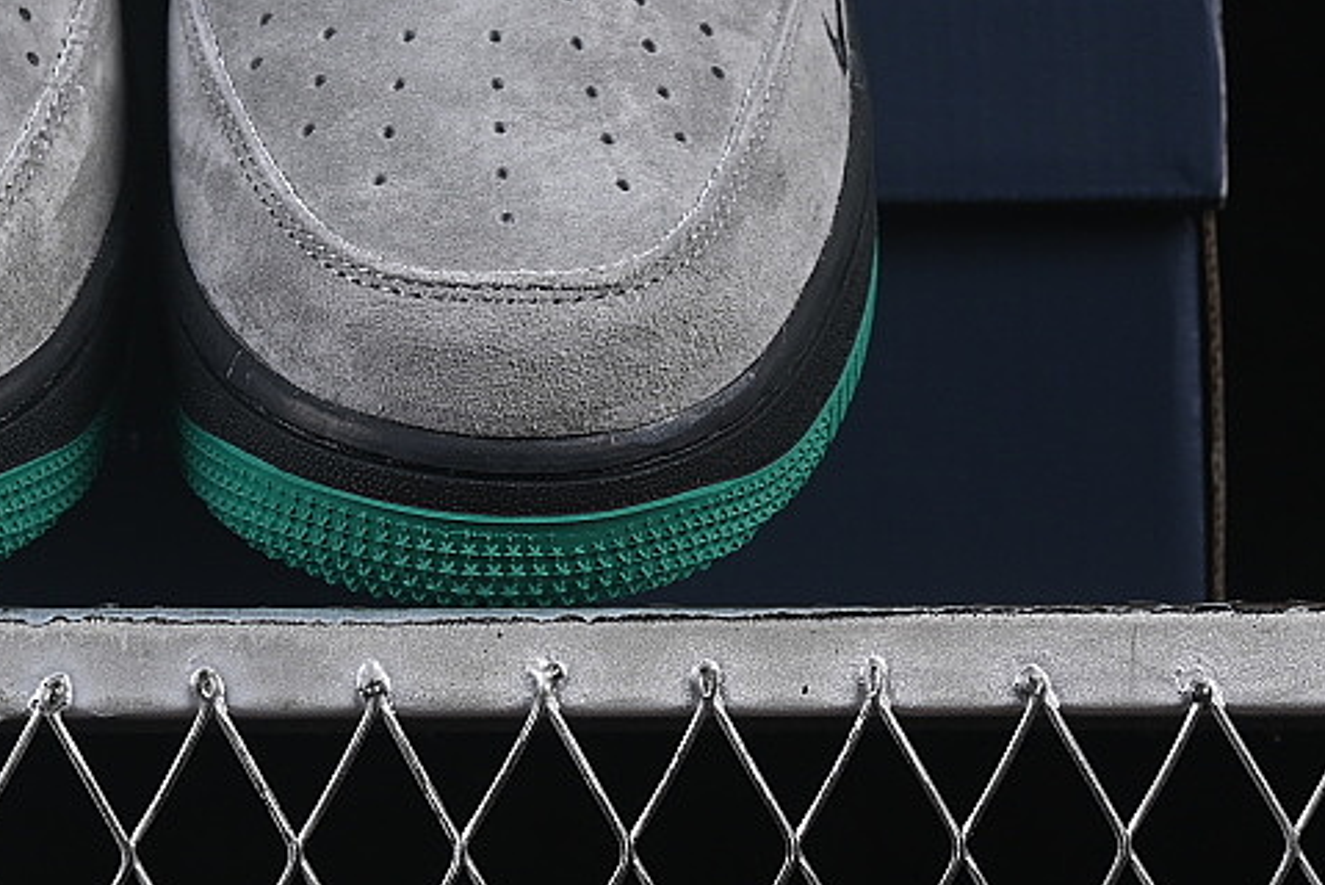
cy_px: -11
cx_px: 169
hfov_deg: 12.1
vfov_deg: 8.1
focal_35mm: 169
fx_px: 6224
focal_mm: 50
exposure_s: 1/80
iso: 160
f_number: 8
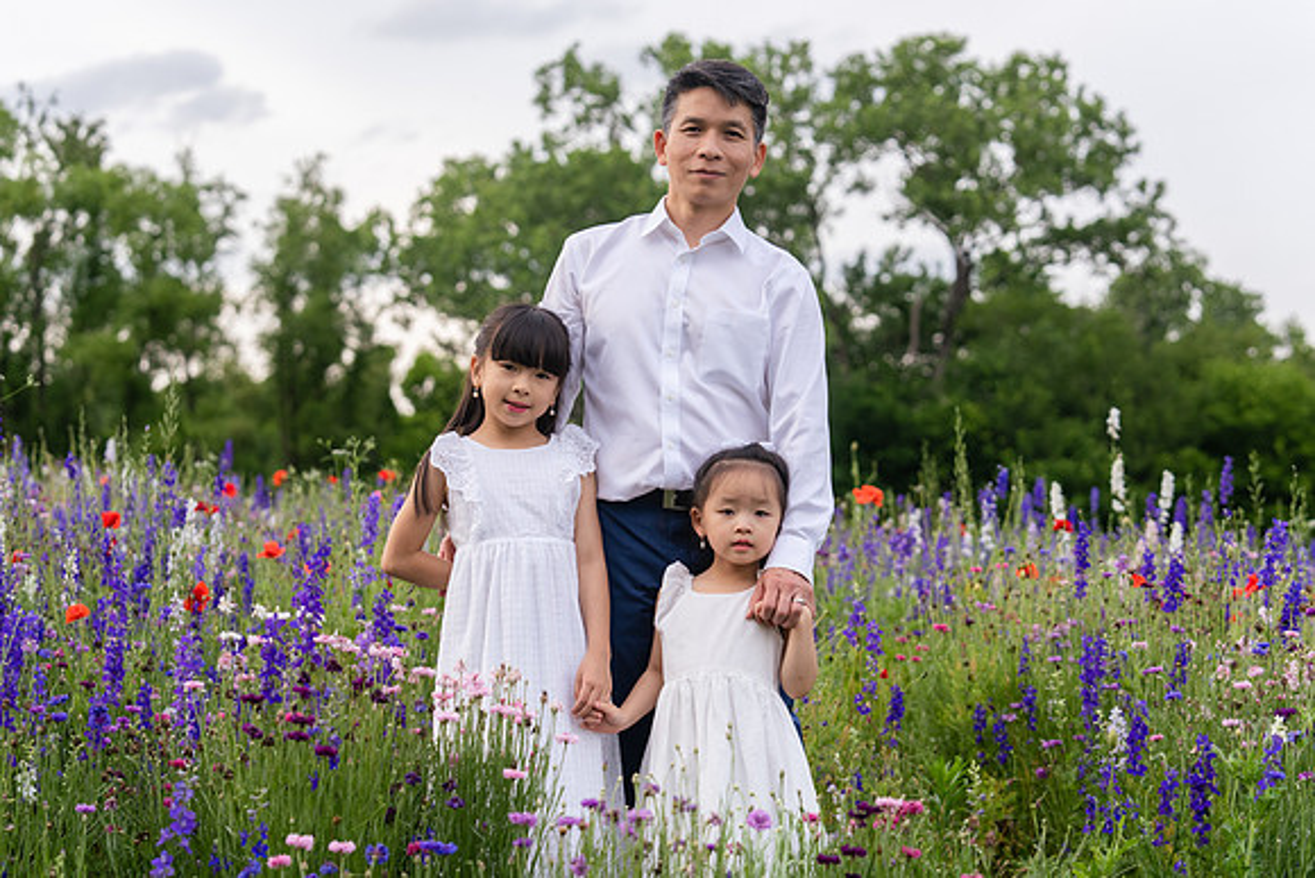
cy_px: 439
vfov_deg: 19.5
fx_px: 2557
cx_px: 658
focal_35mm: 70
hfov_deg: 28.8
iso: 320
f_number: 4
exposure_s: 1/500
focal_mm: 70
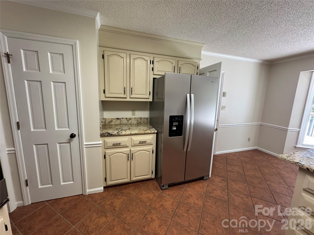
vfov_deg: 85.7
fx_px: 127
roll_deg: -2.0
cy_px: 118
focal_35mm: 14
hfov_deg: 102.1
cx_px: 157
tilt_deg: -9.6
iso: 250
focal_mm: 2.22
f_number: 2.2
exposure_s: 1/120
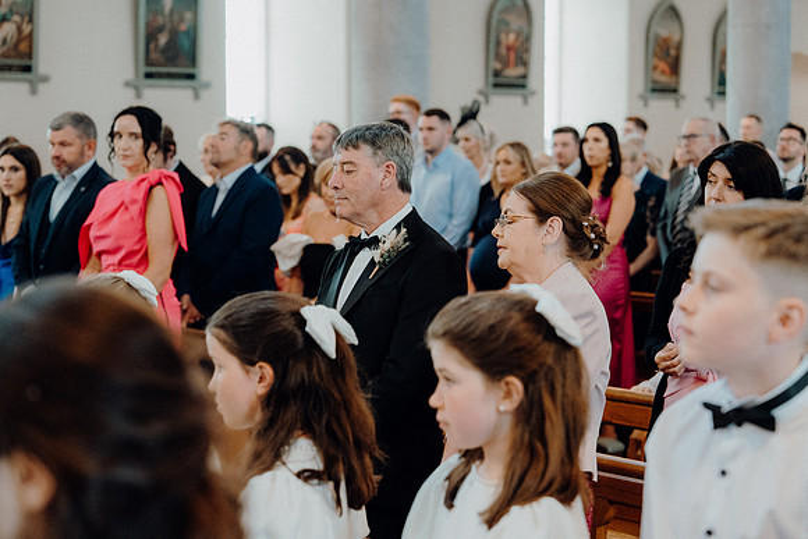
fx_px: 1571
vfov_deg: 19.5
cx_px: 404
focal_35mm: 70
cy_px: 270
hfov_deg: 28.8
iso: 4000
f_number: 3.5
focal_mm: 70
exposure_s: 1/160
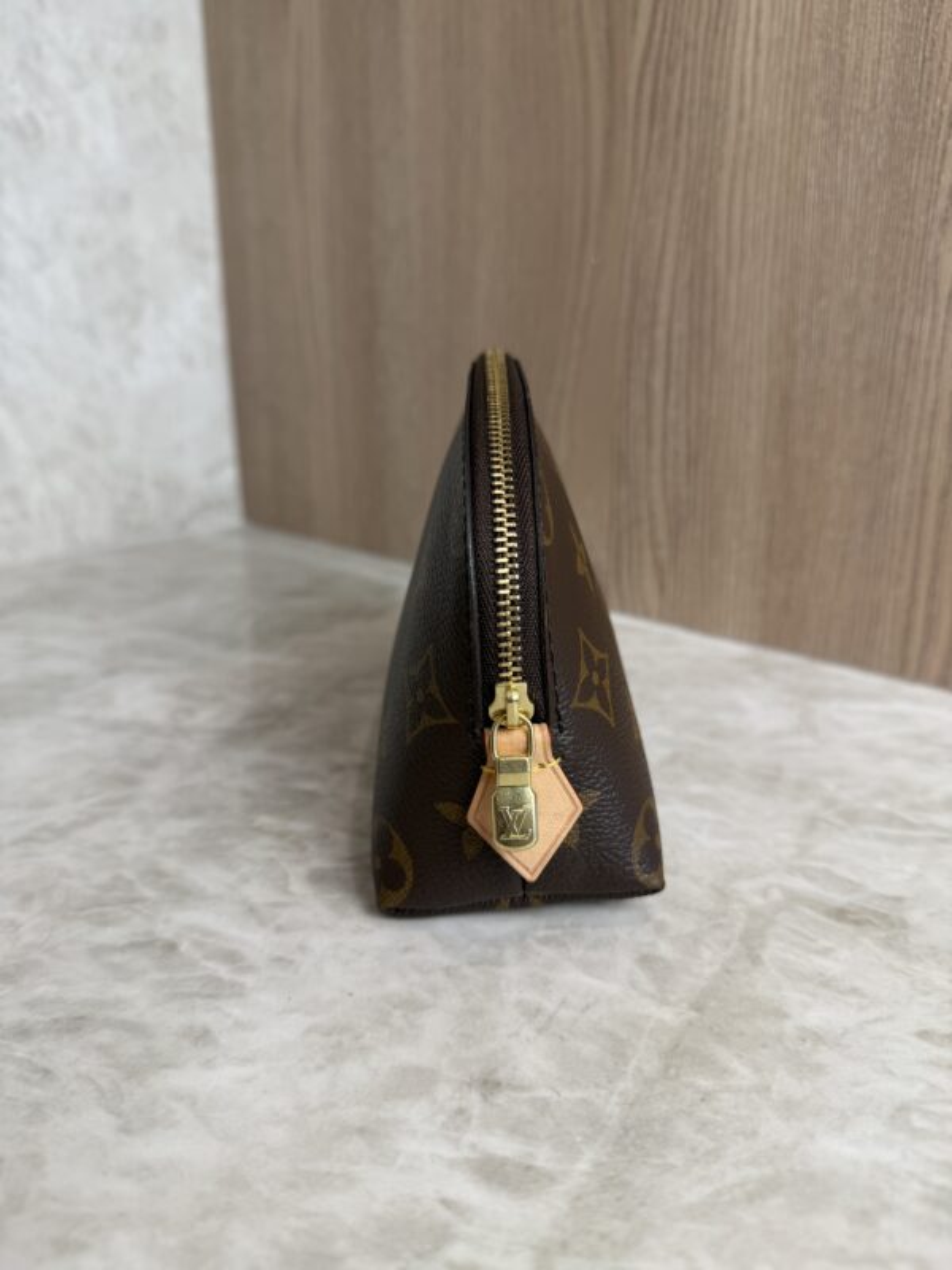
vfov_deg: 71.6
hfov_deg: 56.8
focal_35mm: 24
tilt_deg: -18.6
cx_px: 476
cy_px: 635
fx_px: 880
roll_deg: -0.1
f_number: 1.78
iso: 80
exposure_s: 1/120
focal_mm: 6.76
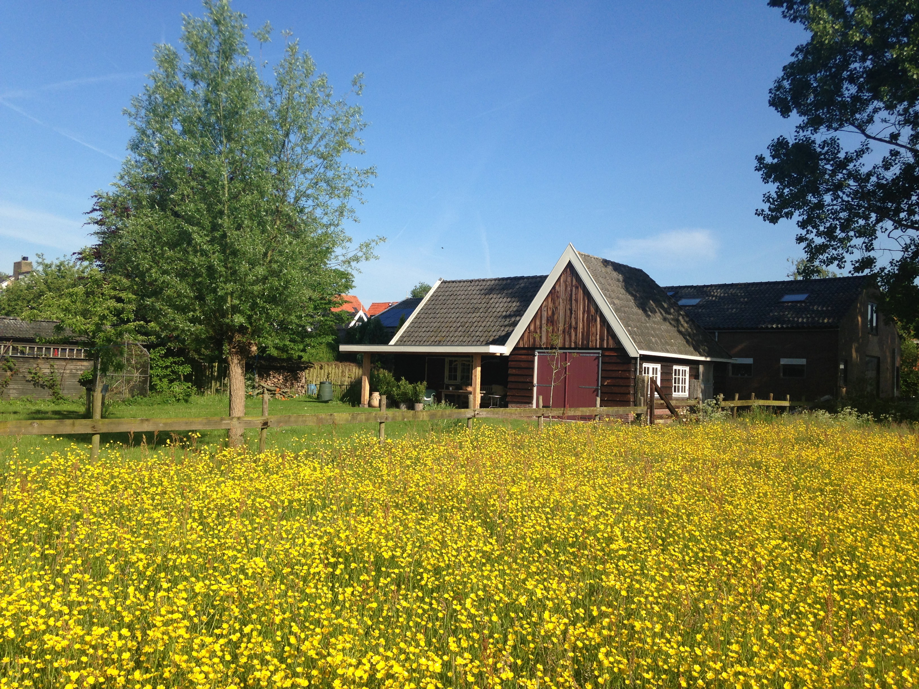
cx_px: 460
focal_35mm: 33
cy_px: 344
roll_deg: +0.1
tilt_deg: +2.3
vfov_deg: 42.9
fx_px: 876
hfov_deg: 55.4
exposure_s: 1/1323
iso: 50
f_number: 2.4
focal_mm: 4.12
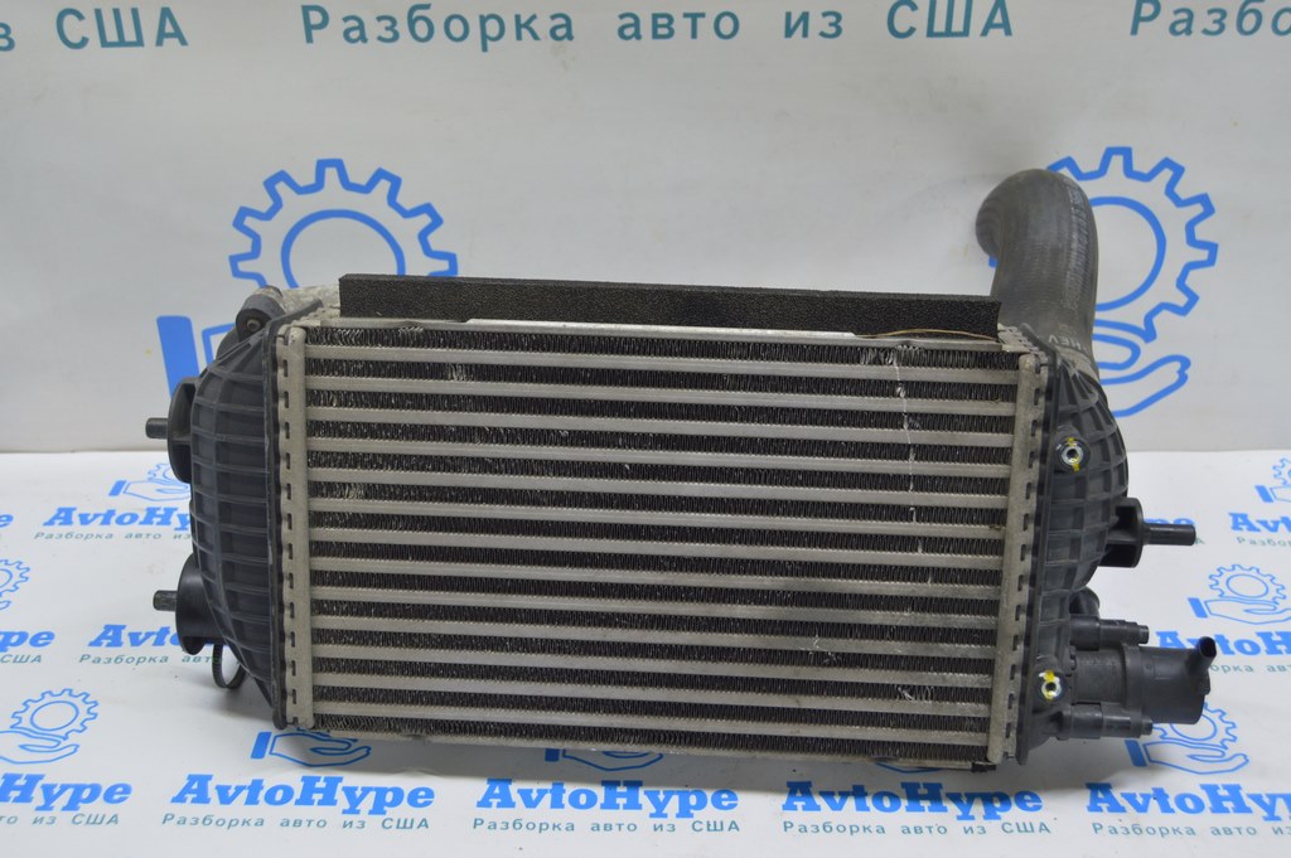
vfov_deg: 31.8
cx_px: 646
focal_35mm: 42
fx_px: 1505
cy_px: 429
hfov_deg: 46.4
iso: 400
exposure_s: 1/20
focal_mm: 28
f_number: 5.6
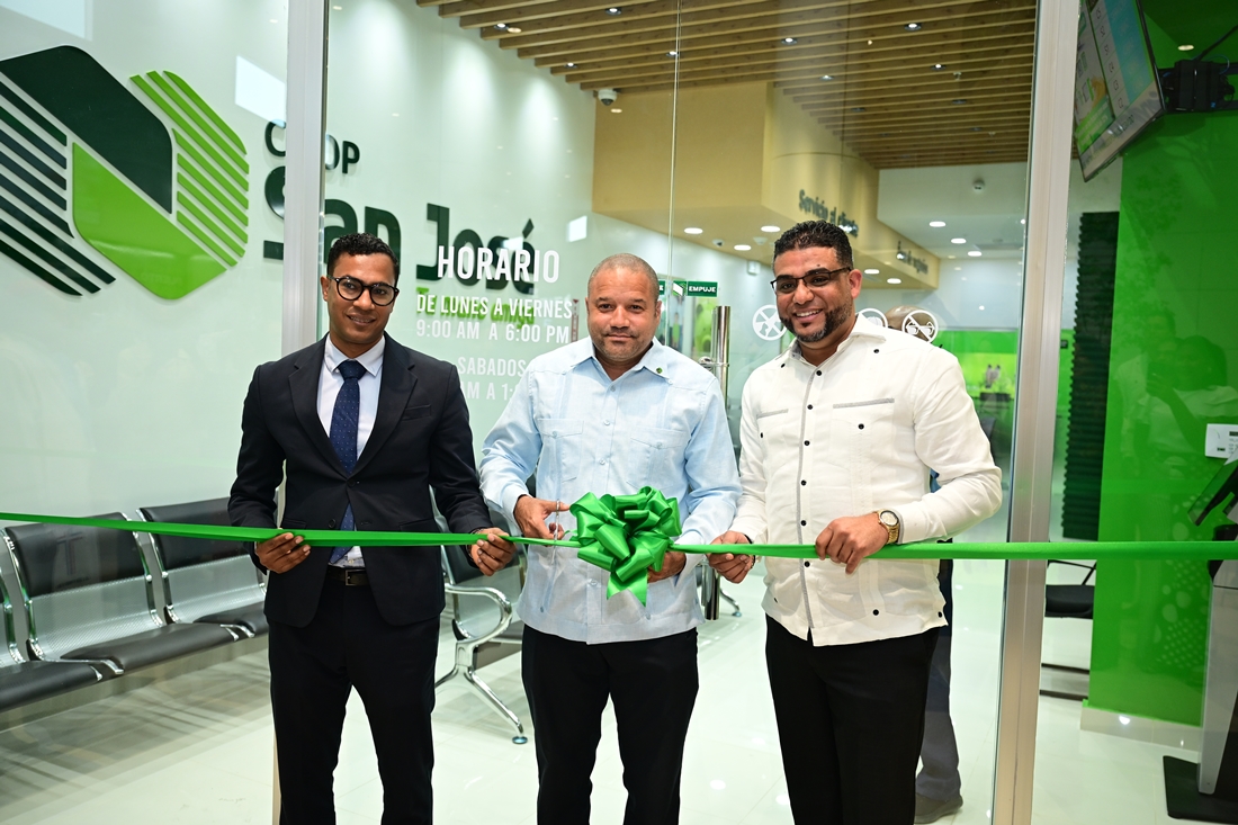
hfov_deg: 62.8
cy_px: 412
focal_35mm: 30
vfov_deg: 44.3
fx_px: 1014
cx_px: 619
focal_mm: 29.5
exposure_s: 1/200
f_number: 3.2
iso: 1000
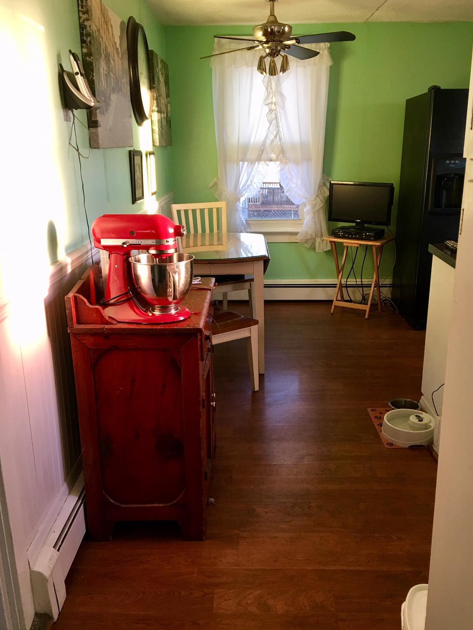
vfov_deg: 56.8
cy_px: 324
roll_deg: -0.1
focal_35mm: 32
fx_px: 583
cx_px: 253
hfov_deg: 44.1
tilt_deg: -17.9
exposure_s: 1/15
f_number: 2.2
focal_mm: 4.15
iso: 32
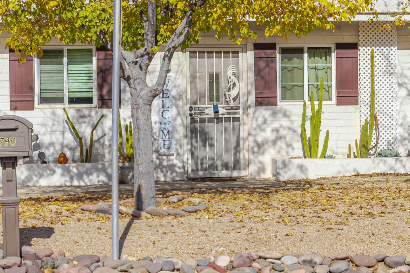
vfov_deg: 12.5
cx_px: 177
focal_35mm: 109
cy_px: 60
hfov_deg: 18.7
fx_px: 1241
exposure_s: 1/5000
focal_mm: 25
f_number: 8
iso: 100
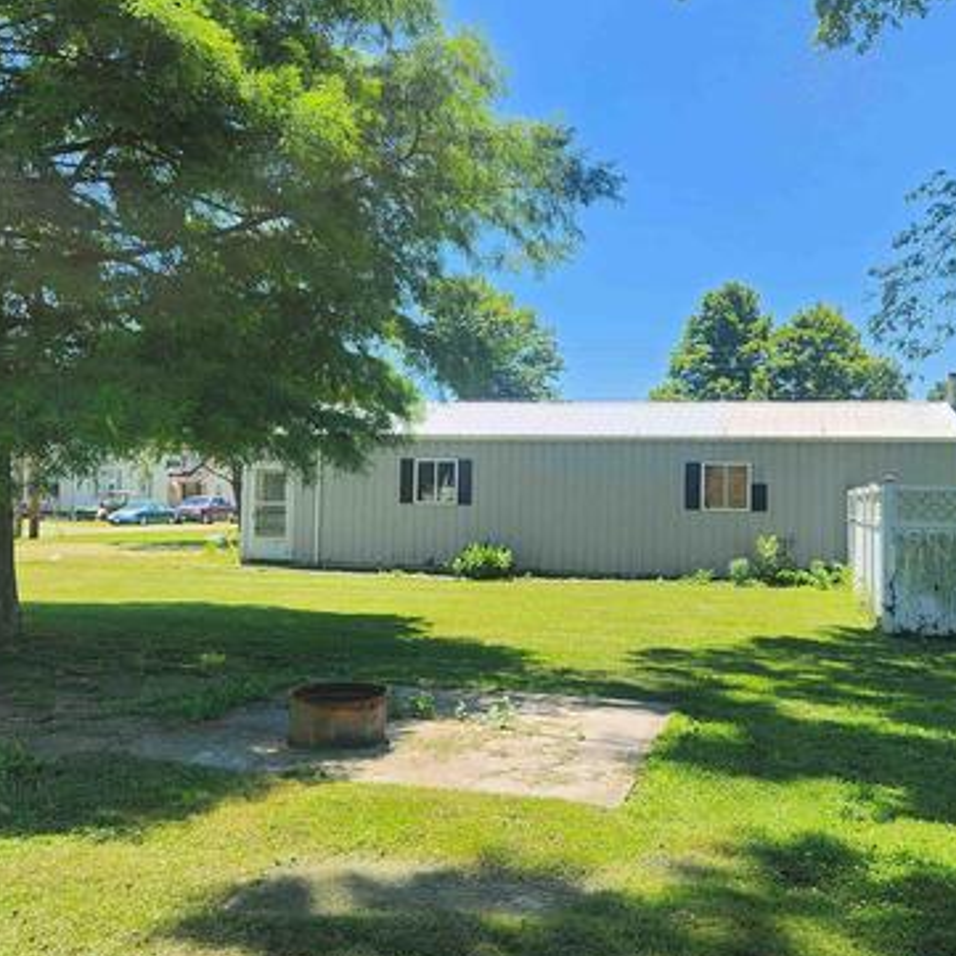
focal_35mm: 36
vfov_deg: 46.0
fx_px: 1125
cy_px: 485
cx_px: 479
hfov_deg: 46.0
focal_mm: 5.4
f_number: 1.8
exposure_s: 1/814
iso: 20
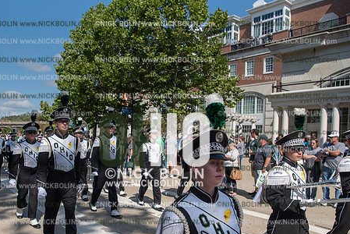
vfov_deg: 42.0
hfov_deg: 60.1
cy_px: 150
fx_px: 302
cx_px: 154
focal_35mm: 31
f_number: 5
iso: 400
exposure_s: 1/4000
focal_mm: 24
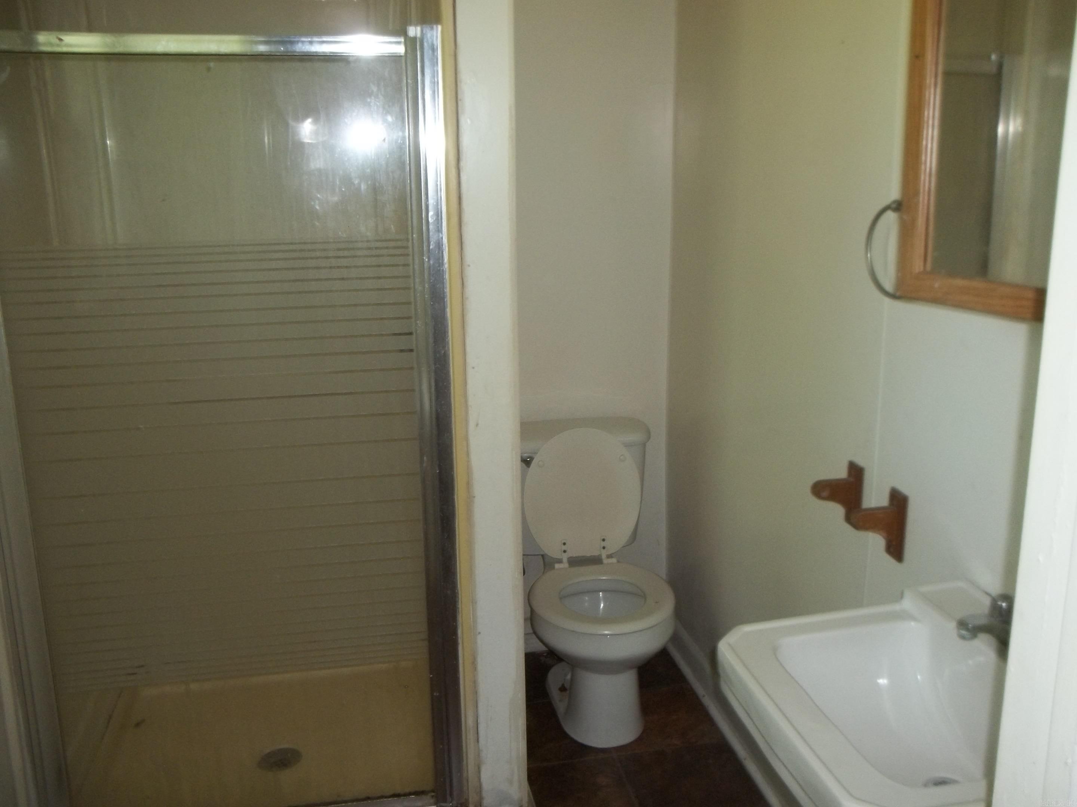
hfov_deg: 55.4
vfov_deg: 42.9
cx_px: 538
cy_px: 404
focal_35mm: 33
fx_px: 1027
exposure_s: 1/30
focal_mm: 5.9
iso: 160
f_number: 3.3
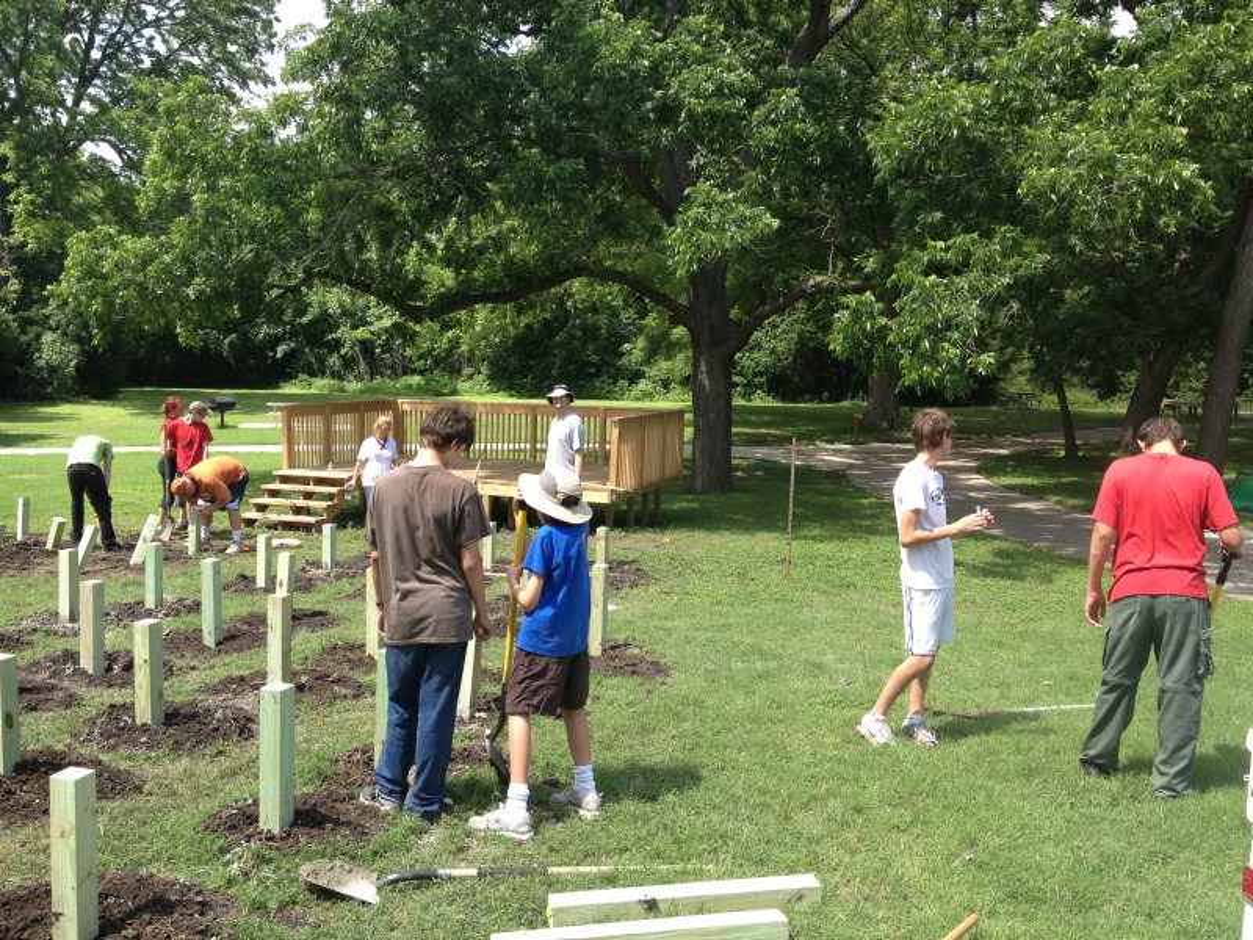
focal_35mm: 35
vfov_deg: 40.7
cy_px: 470
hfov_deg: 52.6
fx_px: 1267
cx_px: 626
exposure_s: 1/546
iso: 50
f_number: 2.4
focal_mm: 4.28
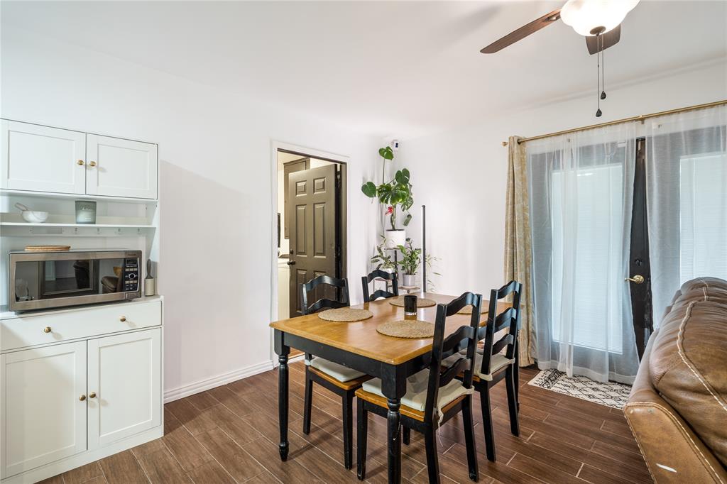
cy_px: 242
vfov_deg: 73.7
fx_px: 323
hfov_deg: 96.8
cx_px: 364
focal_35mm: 16
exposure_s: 1
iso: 200
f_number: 7.1
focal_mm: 16
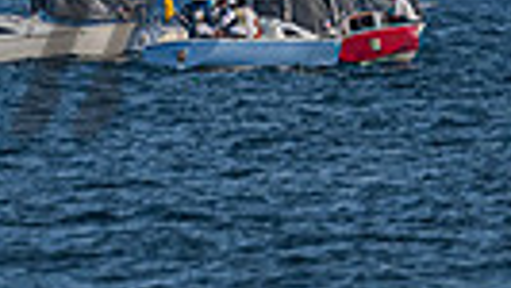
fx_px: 16608
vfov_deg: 1.0
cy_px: -393
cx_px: 218
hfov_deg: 1.8
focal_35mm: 1225
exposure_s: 1/1000
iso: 400
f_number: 6.3
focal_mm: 200
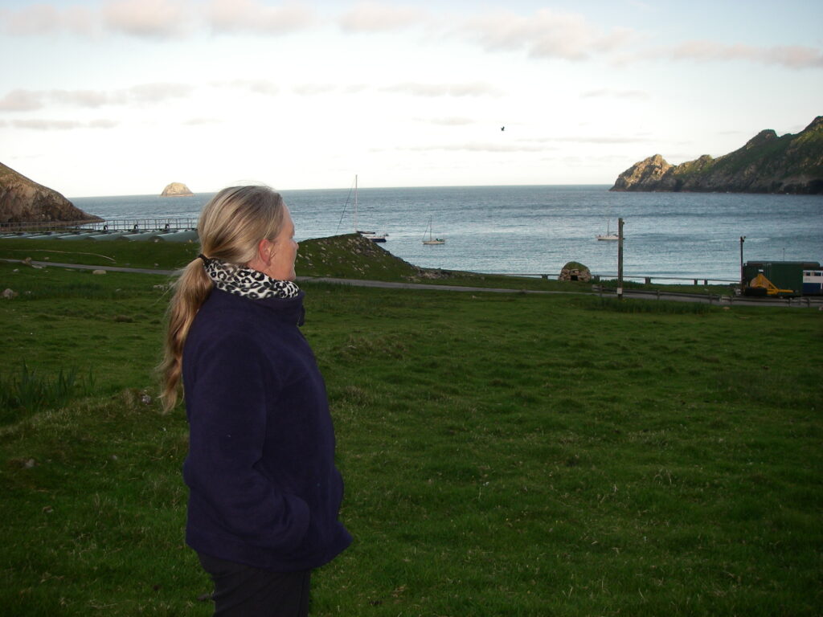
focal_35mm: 38
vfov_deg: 37.7
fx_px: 903
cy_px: 308
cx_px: 412
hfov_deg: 49.0
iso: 64
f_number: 3.3
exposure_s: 1/320
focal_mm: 6.3
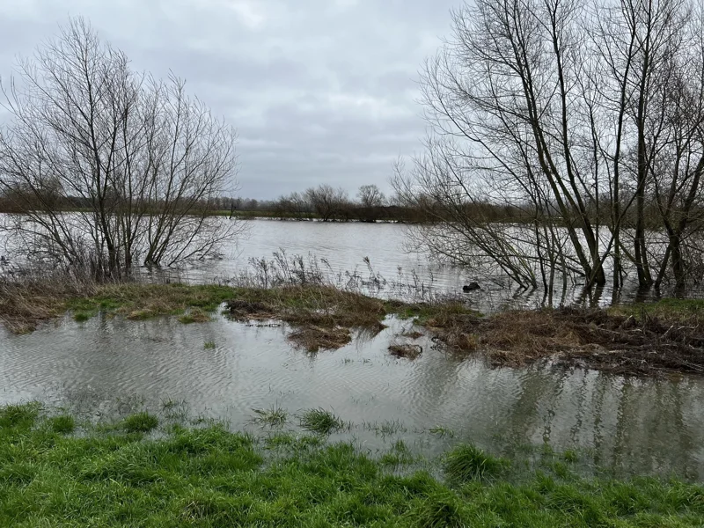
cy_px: 264
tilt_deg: -5.1
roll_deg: -1.3
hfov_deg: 67.3
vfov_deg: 53.1
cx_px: 352
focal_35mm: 26
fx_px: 529
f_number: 1.5
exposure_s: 1/1838
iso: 50
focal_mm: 5.7
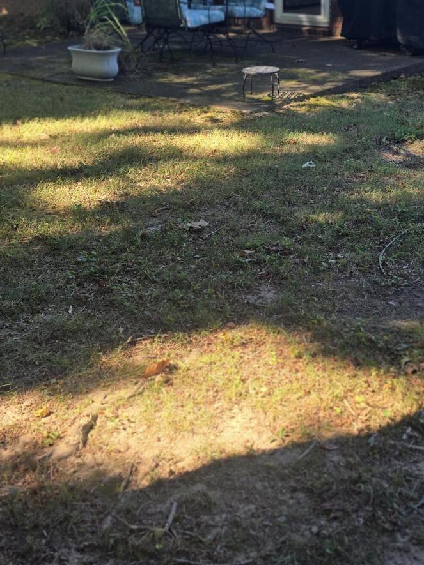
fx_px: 850
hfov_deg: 27.9
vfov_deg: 34.8
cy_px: 59
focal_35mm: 52
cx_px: 280
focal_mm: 6.3
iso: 12
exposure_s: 1/181
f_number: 1.7
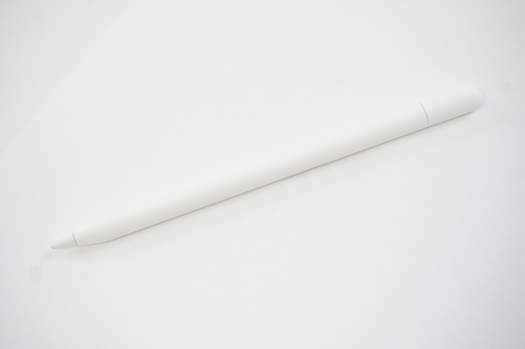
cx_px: 262
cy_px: 174
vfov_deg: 22.0
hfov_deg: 32.7
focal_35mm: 62
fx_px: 896
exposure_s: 1/250
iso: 5000
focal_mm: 41
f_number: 5.6
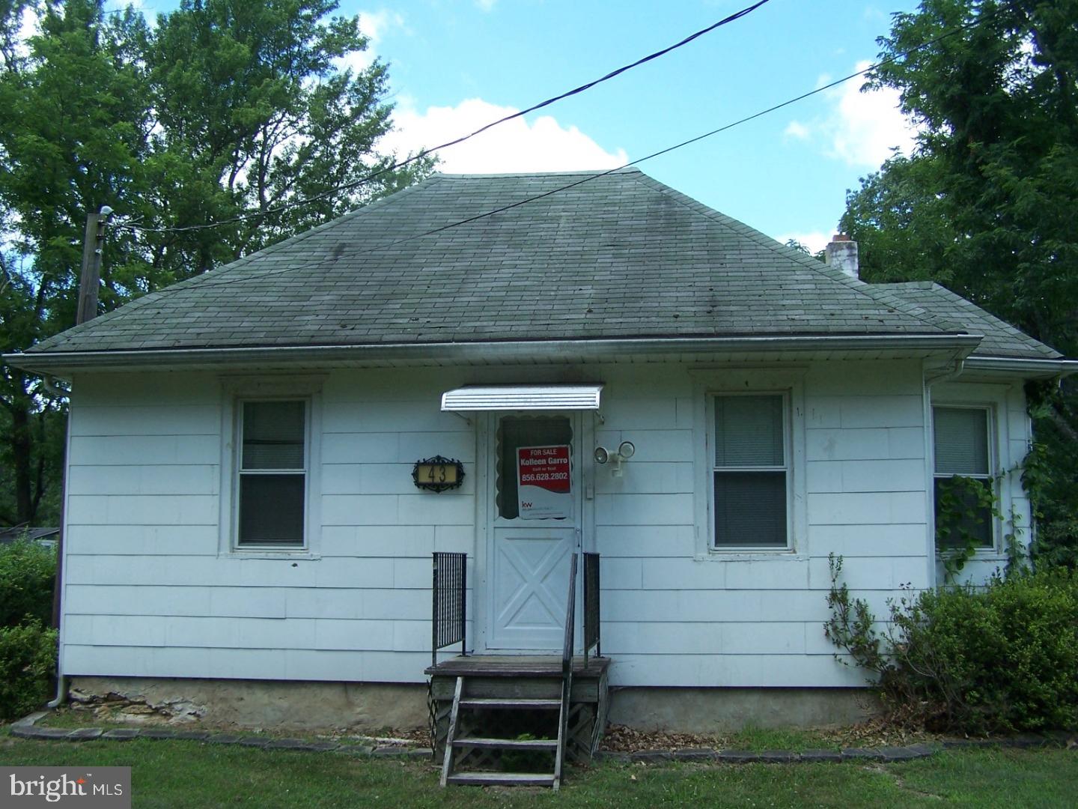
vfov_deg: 37.7
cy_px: 404
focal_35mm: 38
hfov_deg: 49.0
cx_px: 539
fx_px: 1183
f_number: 2.8
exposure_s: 1/500
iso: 80
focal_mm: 6.3
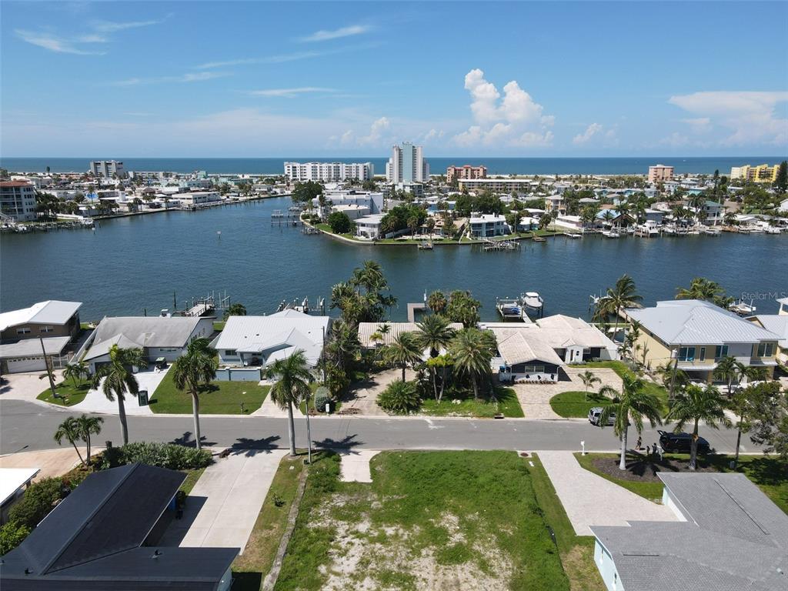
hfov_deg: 71.6
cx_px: 394
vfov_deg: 56.8
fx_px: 546
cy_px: 296
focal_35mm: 24
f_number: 2.8
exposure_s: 1/800
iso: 100
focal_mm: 4.5
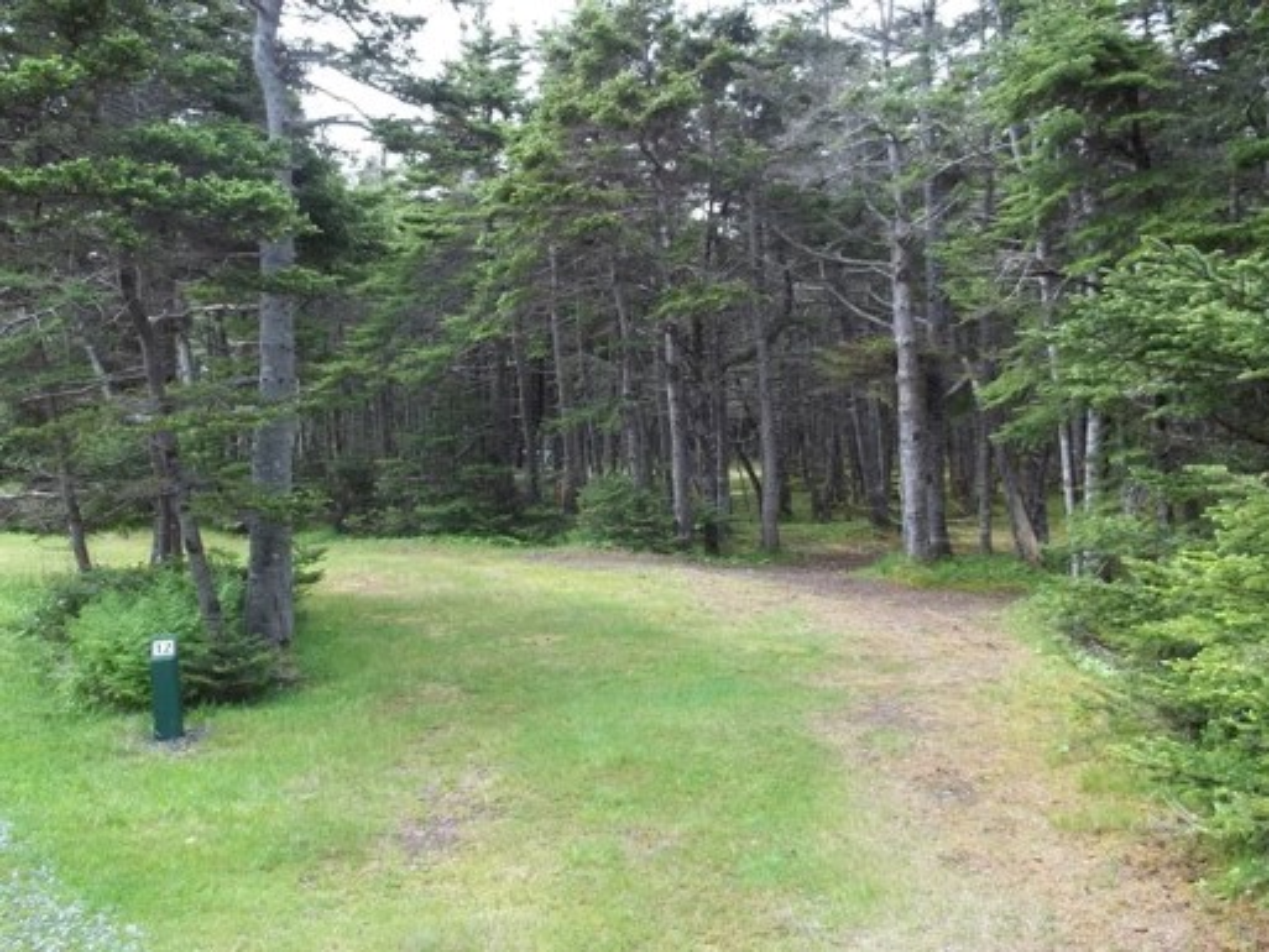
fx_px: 1210
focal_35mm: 33
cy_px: 476
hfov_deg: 55.3
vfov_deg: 43.0
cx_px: 634
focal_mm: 5.9
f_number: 3.3
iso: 64
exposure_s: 1/160
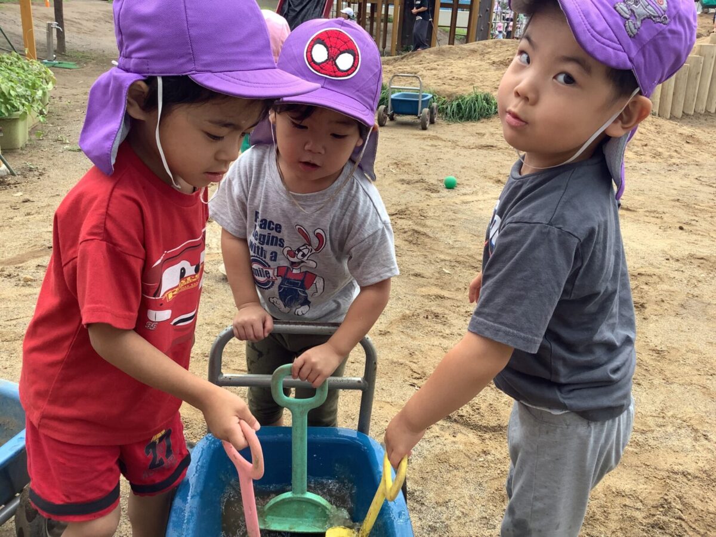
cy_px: 268
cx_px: 358
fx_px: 641
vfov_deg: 45.4
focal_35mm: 31
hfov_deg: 58.4
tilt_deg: -22.9
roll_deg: -4.9
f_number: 2.4
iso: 25
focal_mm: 3.3
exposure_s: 1/407
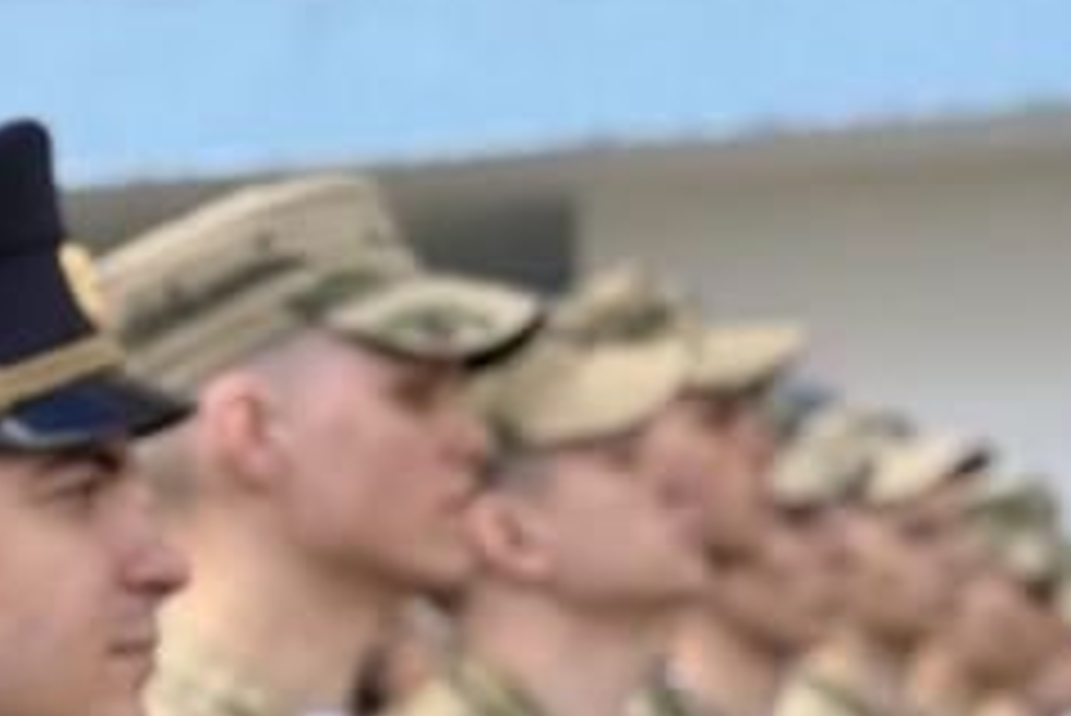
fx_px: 4167
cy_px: 734
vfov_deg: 9.7
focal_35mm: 140
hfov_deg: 14.0
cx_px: -389
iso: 64
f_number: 1.78
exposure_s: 1/566
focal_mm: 6.76
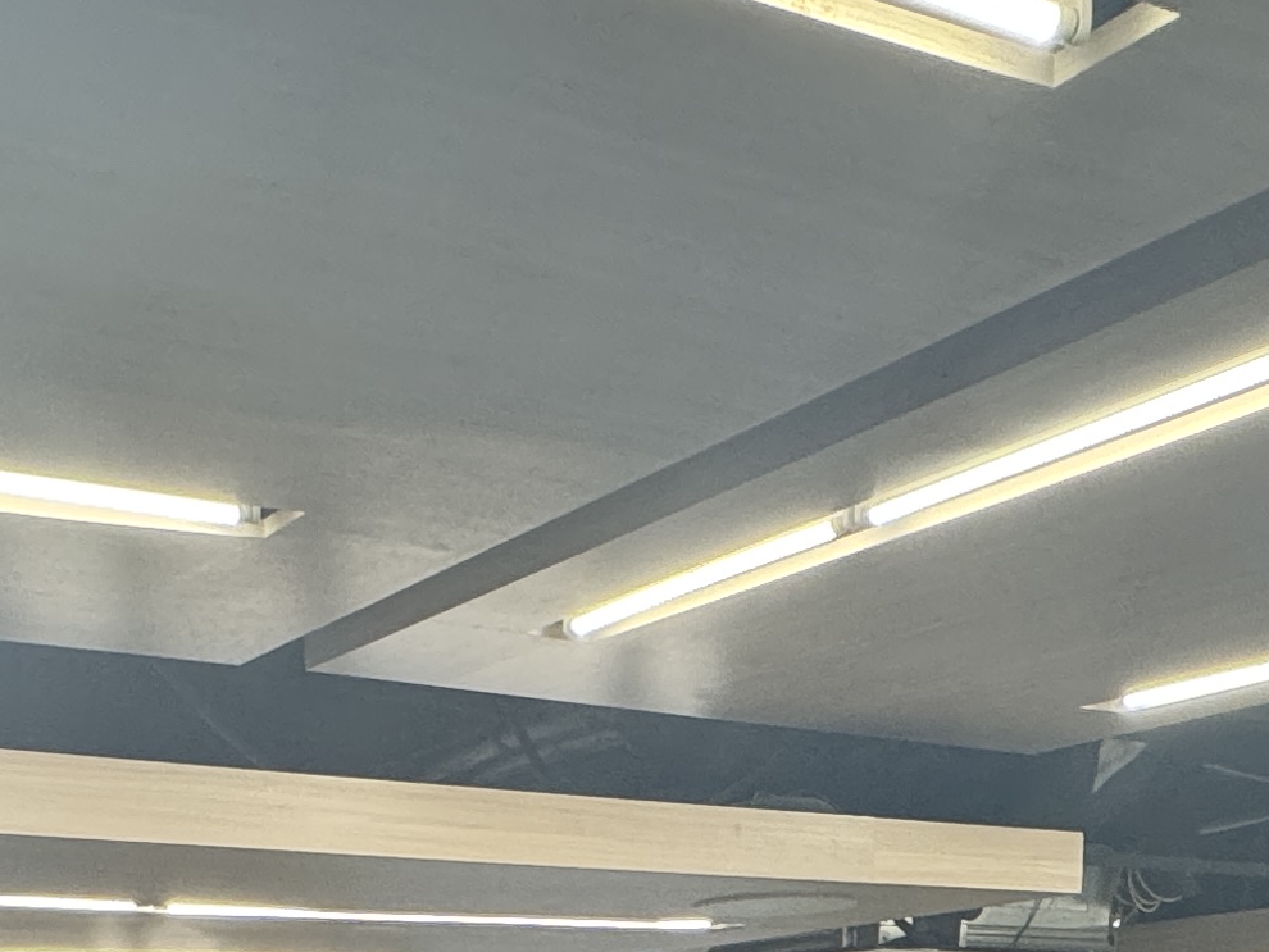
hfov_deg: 33.7
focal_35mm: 57
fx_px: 2090
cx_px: 519
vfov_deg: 19.6
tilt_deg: -15.6
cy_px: 1676
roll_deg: +0.8
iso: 200
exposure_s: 1/100
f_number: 2.2
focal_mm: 2.22
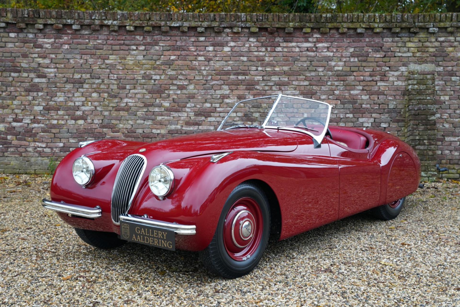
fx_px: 658
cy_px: 154
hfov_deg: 38.5
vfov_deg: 26.2
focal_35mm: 52
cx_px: 230
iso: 800
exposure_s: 1/60
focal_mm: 51.5
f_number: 6.3
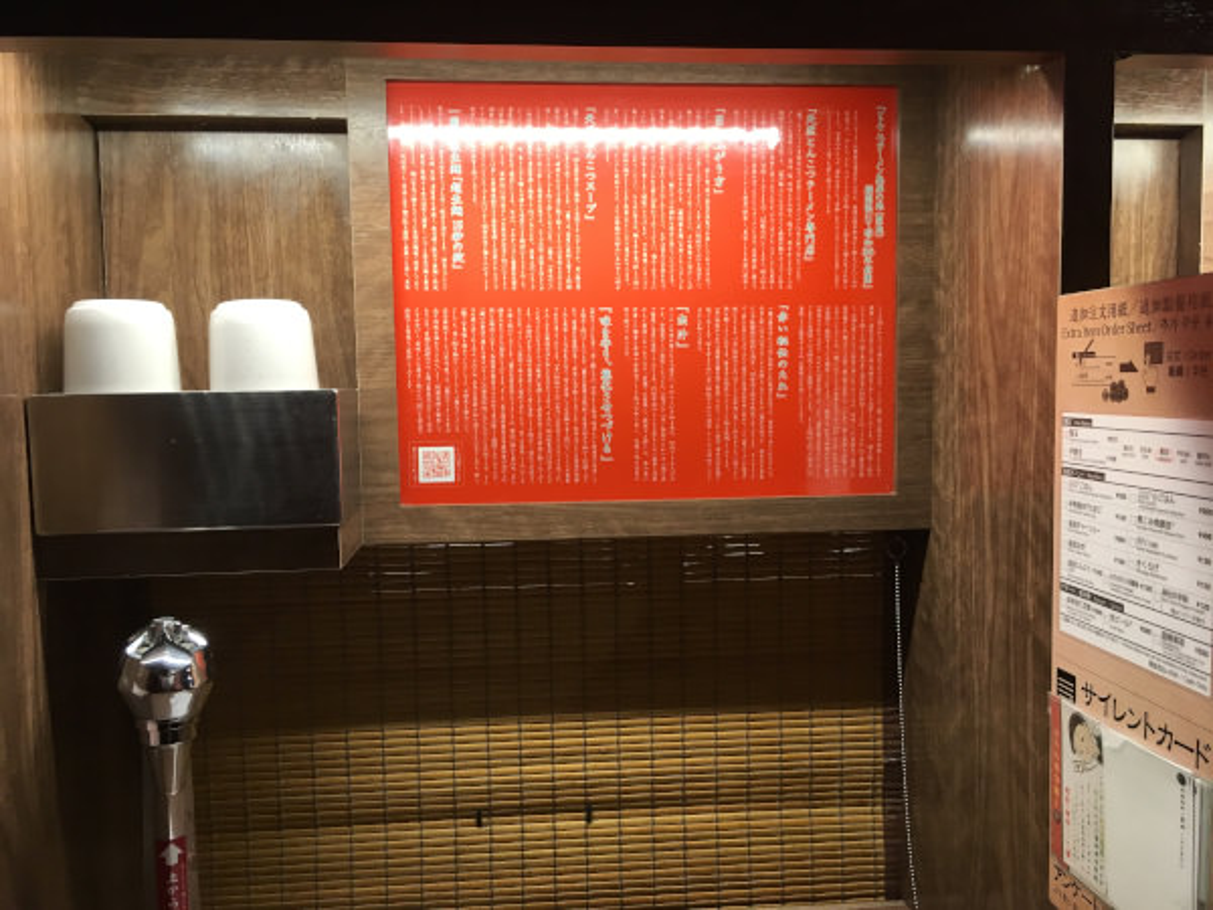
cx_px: 606
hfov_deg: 61.7
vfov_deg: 48.2
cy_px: 455
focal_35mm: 29
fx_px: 1016
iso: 64
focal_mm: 4.15
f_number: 2.2
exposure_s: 1/30
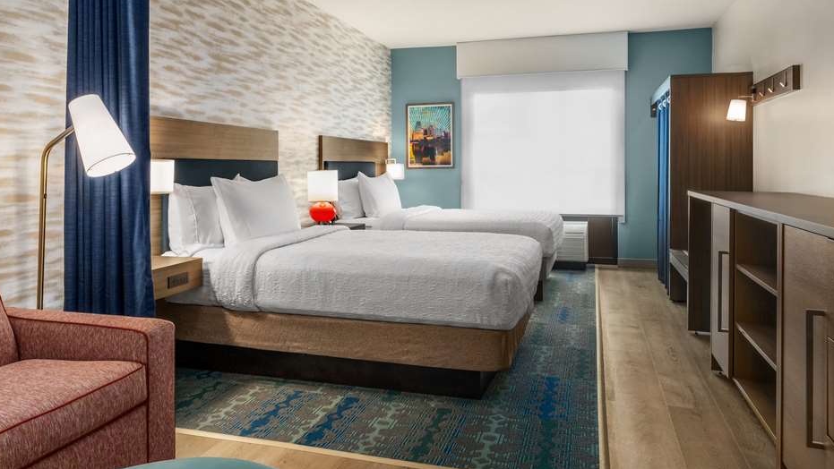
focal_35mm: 27
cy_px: 160
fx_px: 597
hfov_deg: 69.6
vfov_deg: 42.4
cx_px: 364
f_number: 8
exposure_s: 1/160
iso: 320
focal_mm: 10.5
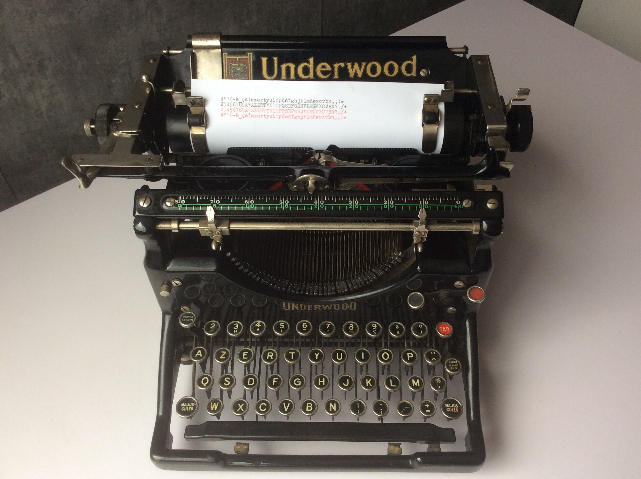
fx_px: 592
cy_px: 240
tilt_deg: -52.0
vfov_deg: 44.1
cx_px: 320
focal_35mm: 32
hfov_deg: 56.9
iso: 32
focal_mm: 3.3
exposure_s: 1/50
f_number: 2.4
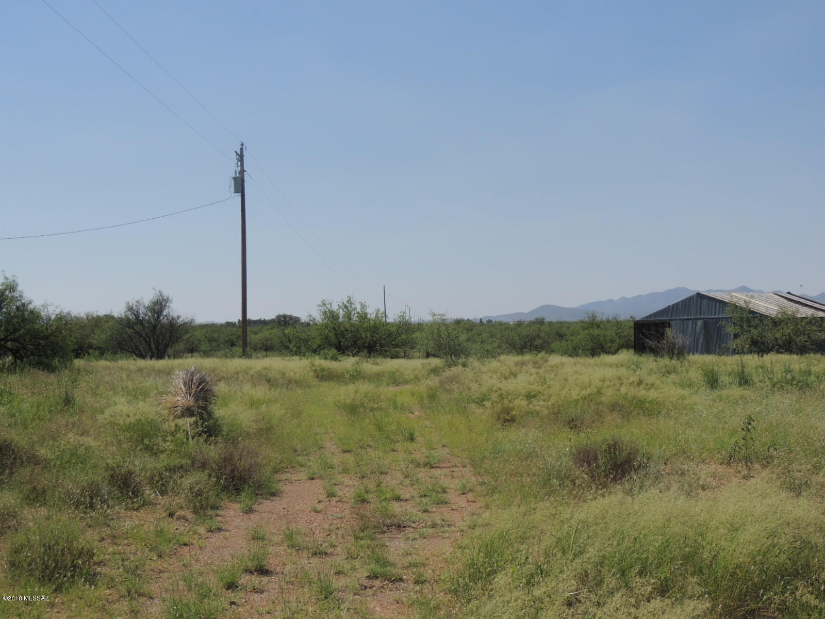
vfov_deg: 30.9
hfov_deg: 40.4
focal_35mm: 47
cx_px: 412
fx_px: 1120
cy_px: 310
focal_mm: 8.3
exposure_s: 1/1600
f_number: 3.5
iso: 100
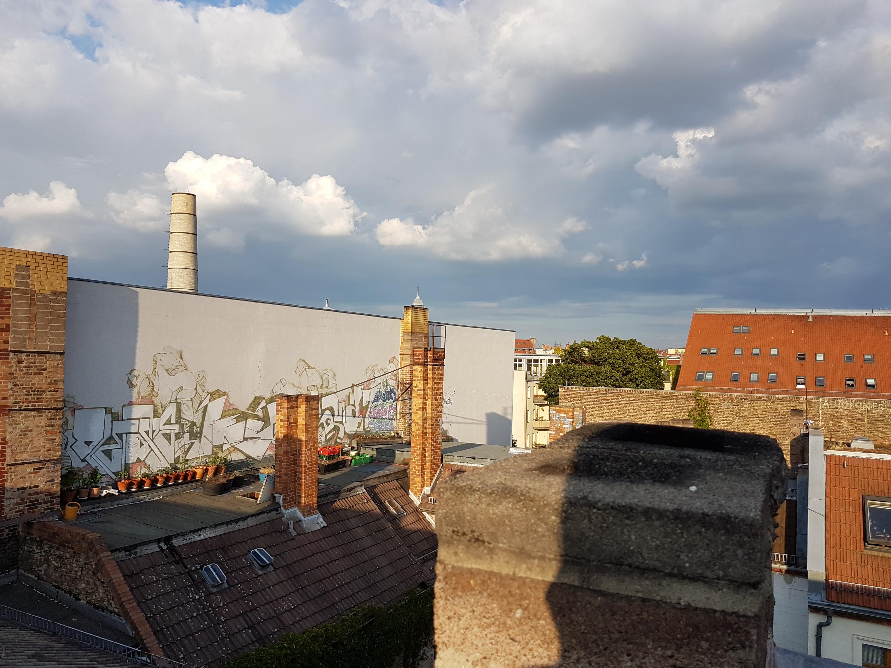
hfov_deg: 67.3
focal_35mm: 26
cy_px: 334
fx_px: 669
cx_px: 446
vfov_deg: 53.1
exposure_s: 1/1556
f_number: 1.7
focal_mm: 4.2
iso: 40
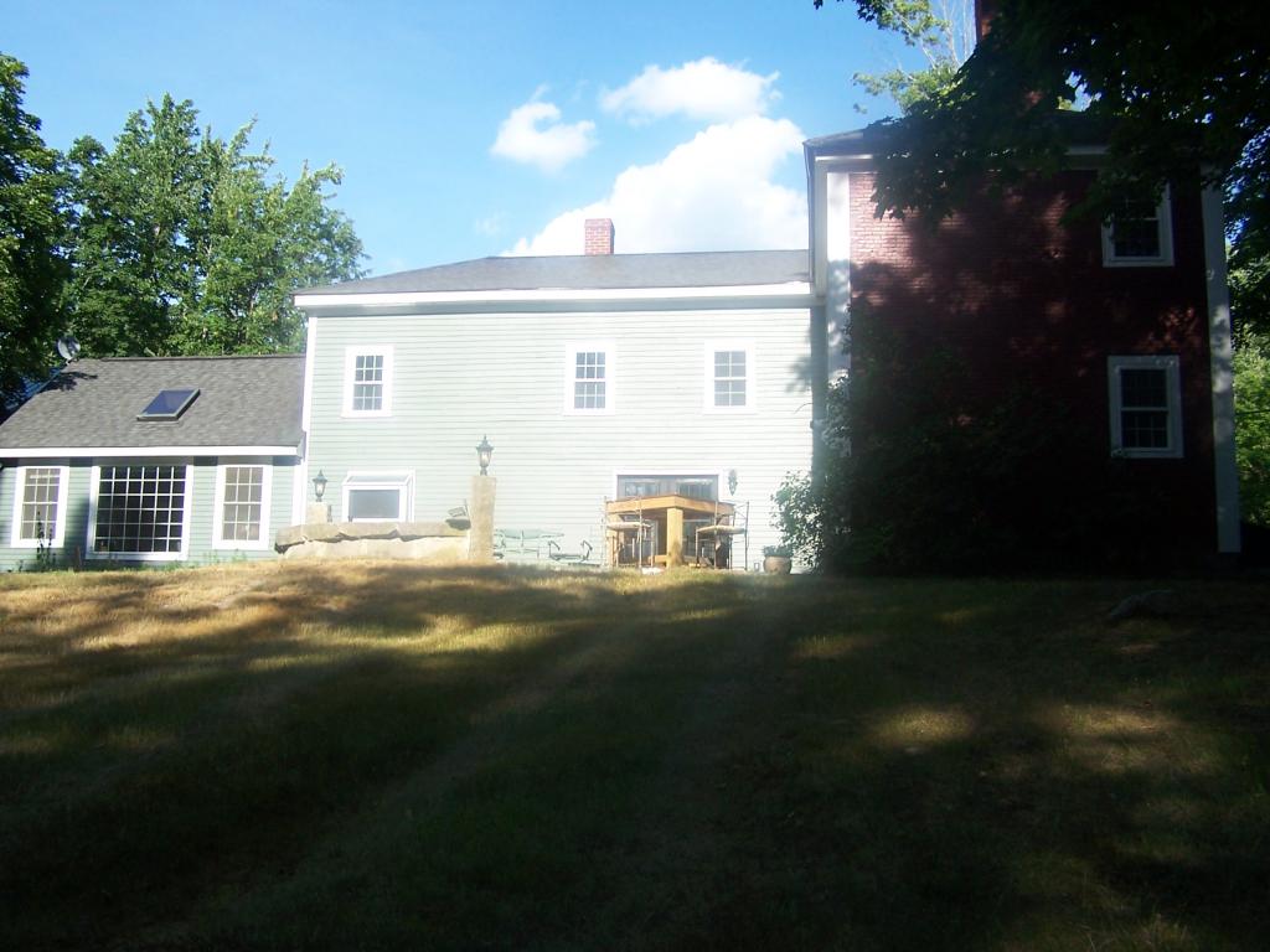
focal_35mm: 38
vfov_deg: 37.7
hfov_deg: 49.0
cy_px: 476
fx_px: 1394
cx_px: 635
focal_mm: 6.3
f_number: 2.8
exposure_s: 1/500
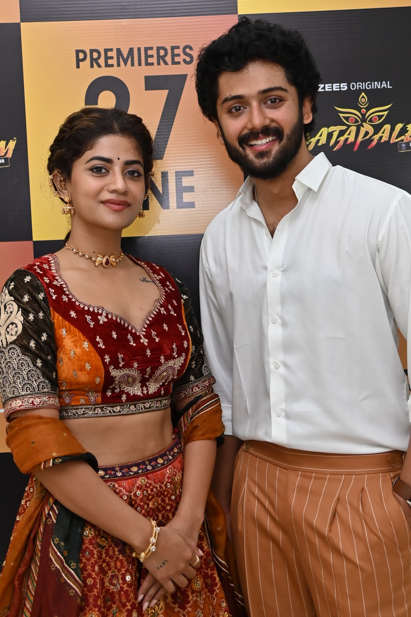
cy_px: 308
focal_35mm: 57
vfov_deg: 35.1
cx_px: 206
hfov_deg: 23.8
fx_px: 976
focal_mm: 38
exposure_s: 1/200
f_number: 4
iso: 800
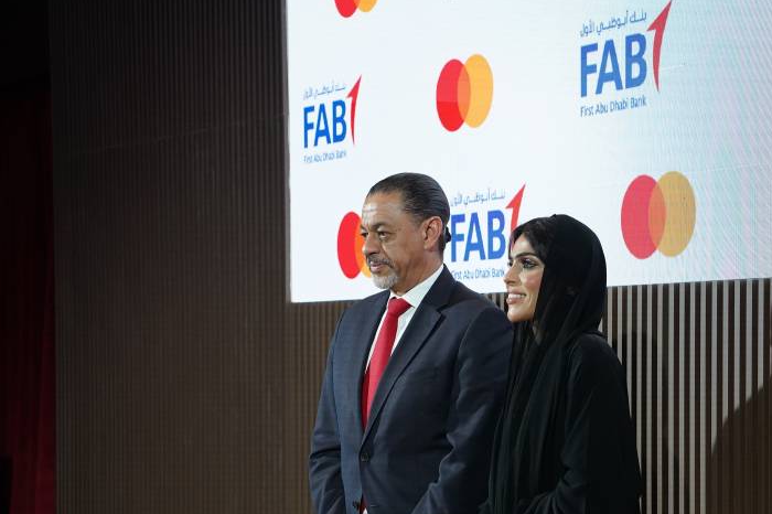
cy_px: 362
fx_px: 2143
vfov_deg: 13.6
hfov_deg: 20.4
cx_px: 463
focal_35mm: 100
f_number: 5
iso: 2500
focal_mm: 70
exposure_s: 1/160
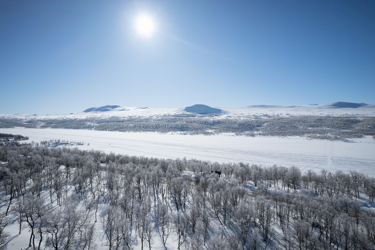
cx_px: 188
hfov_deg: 78.6
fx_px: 229
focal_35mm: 22
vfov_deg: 57.2
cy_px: 125
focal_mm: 8.38
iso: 100
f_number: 2.8
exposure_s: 1/6000
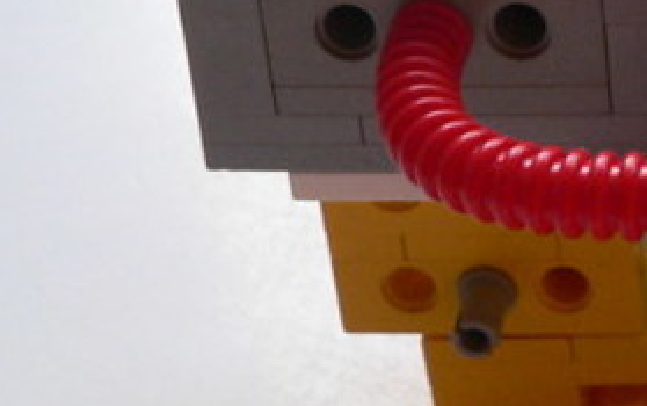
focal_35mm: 123
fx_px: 2171
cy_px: -66
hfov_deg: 15.7
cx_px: 960
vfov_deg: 10.5
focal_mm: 6
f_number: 2.8
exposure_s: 1/40
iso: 200
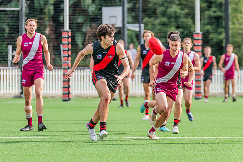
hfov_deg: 5.6
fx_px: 2498
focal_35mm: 370
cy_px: 74
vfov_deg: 3.7
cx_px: 111
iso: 800
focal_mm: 310
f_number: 6.3
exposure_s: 1/1250
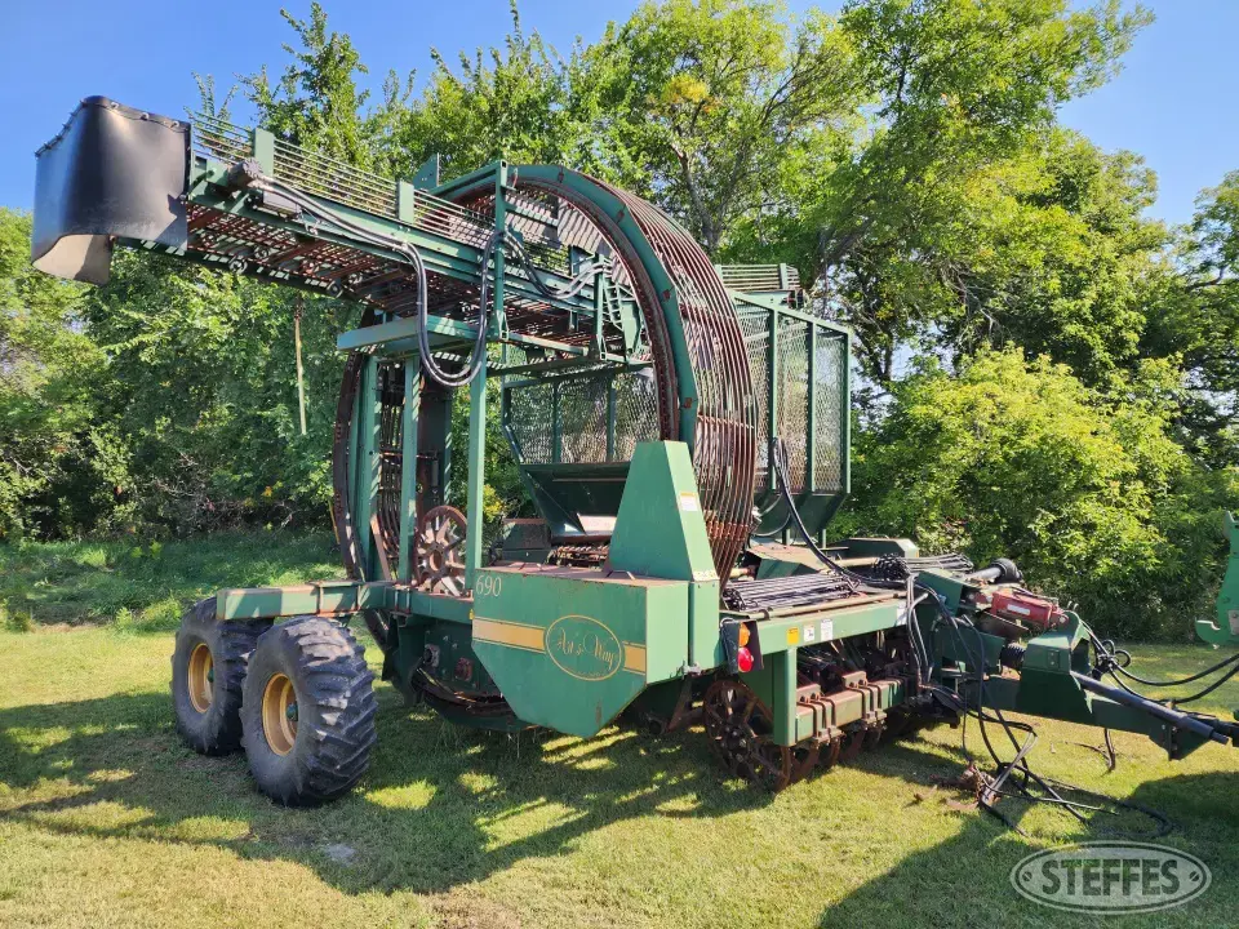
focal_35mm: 23
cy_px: 464
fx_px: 823
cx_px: 620
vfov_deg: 58.9
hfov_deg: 73.9
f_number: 1.8
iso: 12
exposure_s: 1/369
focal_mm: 6.4
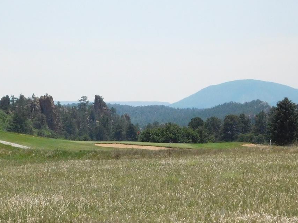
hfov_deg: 16.3
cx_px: 70
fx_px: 1033
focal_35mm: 120
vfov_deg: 12.3
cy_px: 126
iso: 800
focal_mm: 12.6
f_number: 8.6
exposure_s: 1/1500
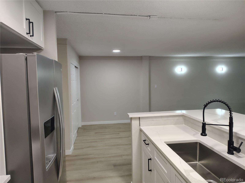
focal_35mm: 24
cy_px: 92
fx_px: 170
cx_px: 122
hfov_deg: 71.6
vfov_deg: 56.8
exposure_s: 1/120
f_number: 1.8
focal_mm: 5.56
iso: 651
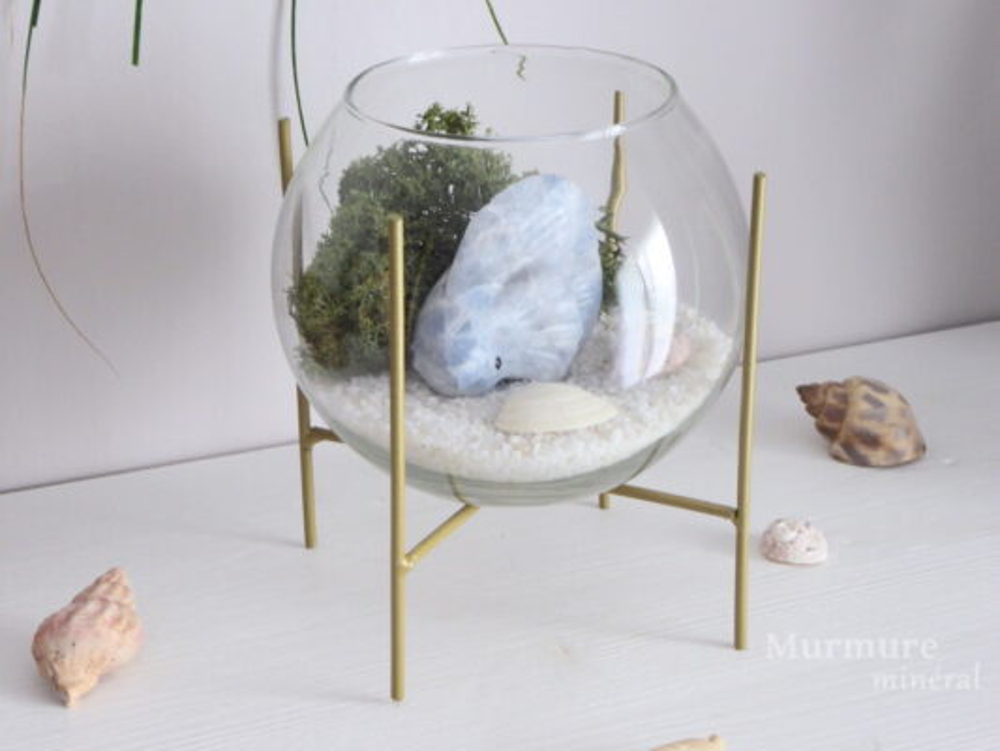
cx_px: 500
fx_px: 2283
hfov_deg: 24.7
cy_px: 376
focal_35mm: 79
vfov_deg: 18.7
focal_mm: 13.2
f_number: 4.6
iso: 400
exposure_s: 1/20
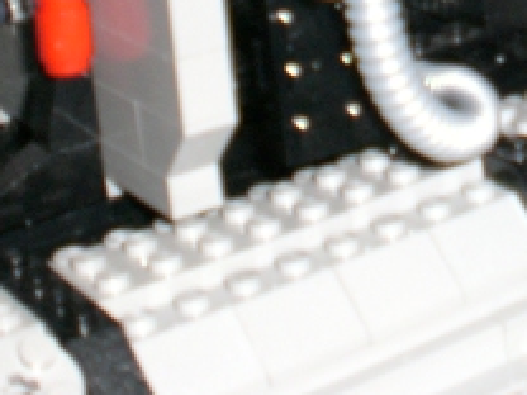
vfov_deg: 12.1
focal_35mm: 117
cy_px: -190
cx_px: 709
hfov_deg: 15.9
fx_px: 1781
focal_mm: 6.3
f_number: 3.1
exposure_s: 1/60
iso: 200
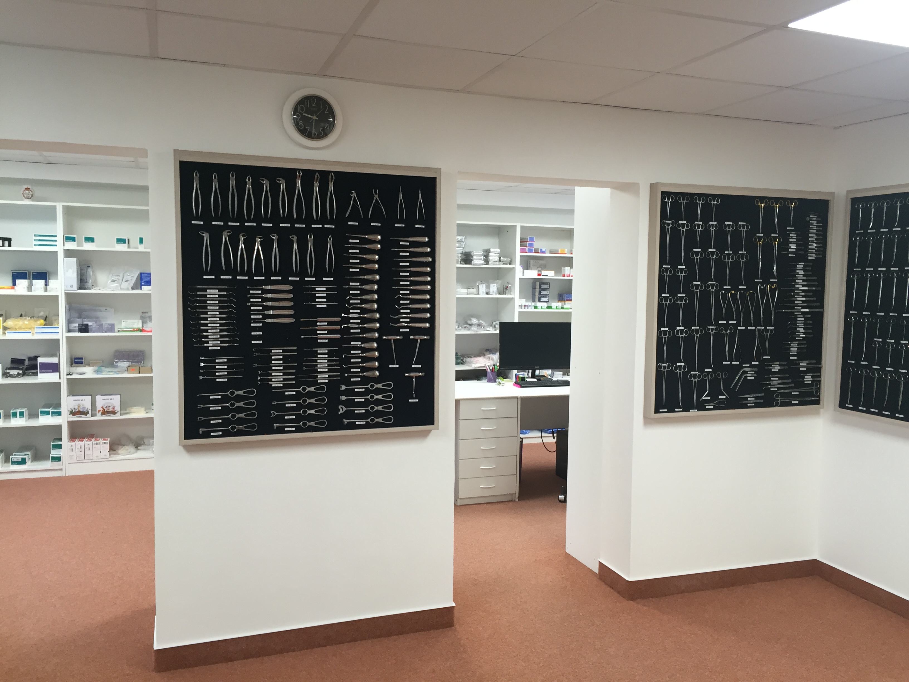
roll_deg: -1.6
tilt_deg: -5.5
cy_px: 341
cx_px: 454
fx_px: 762
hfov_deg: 61.7
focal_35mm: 29
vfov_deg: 48.2
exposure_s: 1/33
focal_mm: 4.15
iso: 80
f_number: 2.2
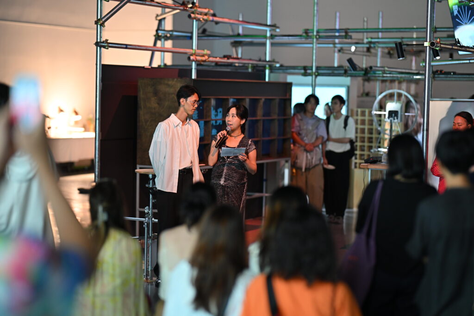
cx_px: 237
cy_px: 158
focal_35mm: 85
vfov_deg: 16.1
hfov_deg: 23.9
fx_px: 1119
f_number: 1.4
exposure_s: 1/100
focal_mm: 85
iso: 900
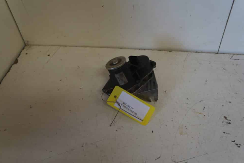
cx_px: 124
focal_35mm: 33
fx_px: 220
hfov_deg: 57.9
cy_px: 82
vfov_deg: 40.5
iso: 400
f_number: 4
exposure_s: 1/60
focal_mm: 21
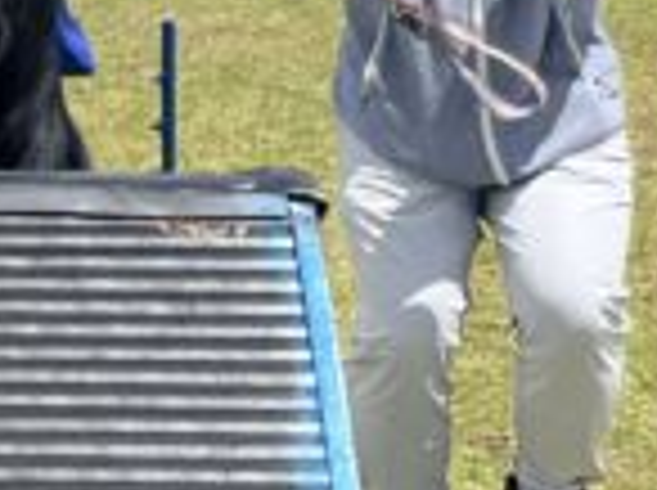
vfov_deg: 10.5
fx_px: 2596
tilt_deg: +3.2
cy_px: -216
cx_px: -180
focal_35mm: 137
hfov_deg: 13.9
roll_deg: +2.1
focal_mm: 5.1
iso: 50
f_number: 1.6
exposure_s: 1/5319
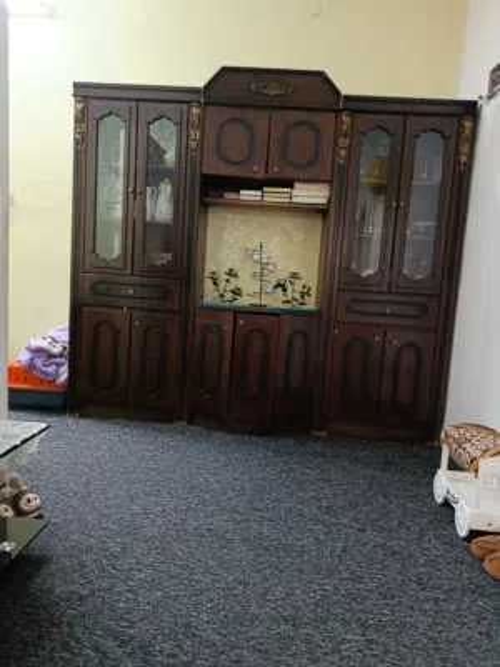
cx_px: 250
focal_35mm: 24
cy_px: 334
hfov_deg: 56.8
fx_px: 462
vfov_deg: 71.6
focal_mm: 5.24
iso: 1533
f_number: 1.7
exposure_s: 1/25
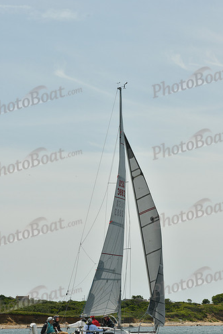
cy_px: 187
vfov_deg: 20.6
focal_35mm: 99
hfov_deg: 13.8
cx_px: 117
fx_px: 920
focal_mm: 85
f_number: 10
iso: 320
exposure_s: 1/1250
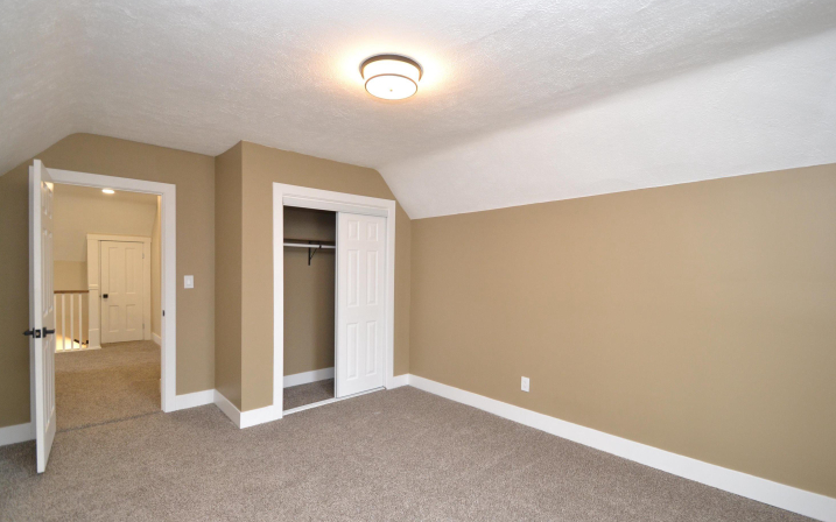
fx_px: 365
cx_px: 420
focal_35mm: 16
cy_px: 274
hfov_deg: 97.8
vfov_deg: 71.2
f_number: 3.5
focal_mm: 10
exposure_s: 1/60
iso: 800
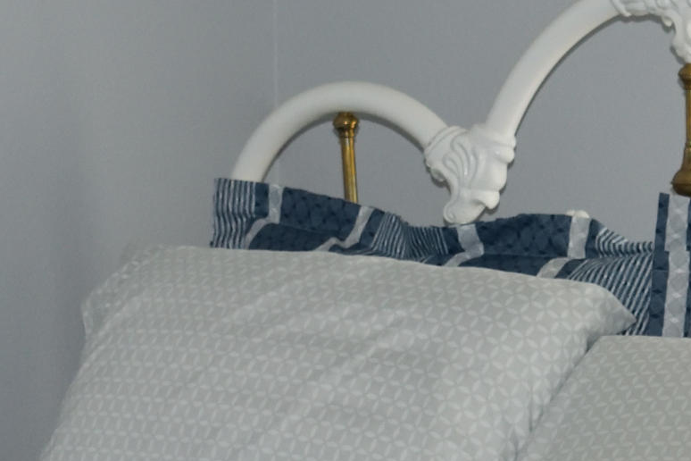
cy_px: 529
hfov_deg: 11.0
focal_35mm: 186
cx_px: 489
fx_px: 3570
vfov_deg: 7.3
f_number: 5.6
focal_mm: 32
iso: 800
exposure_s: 1/125
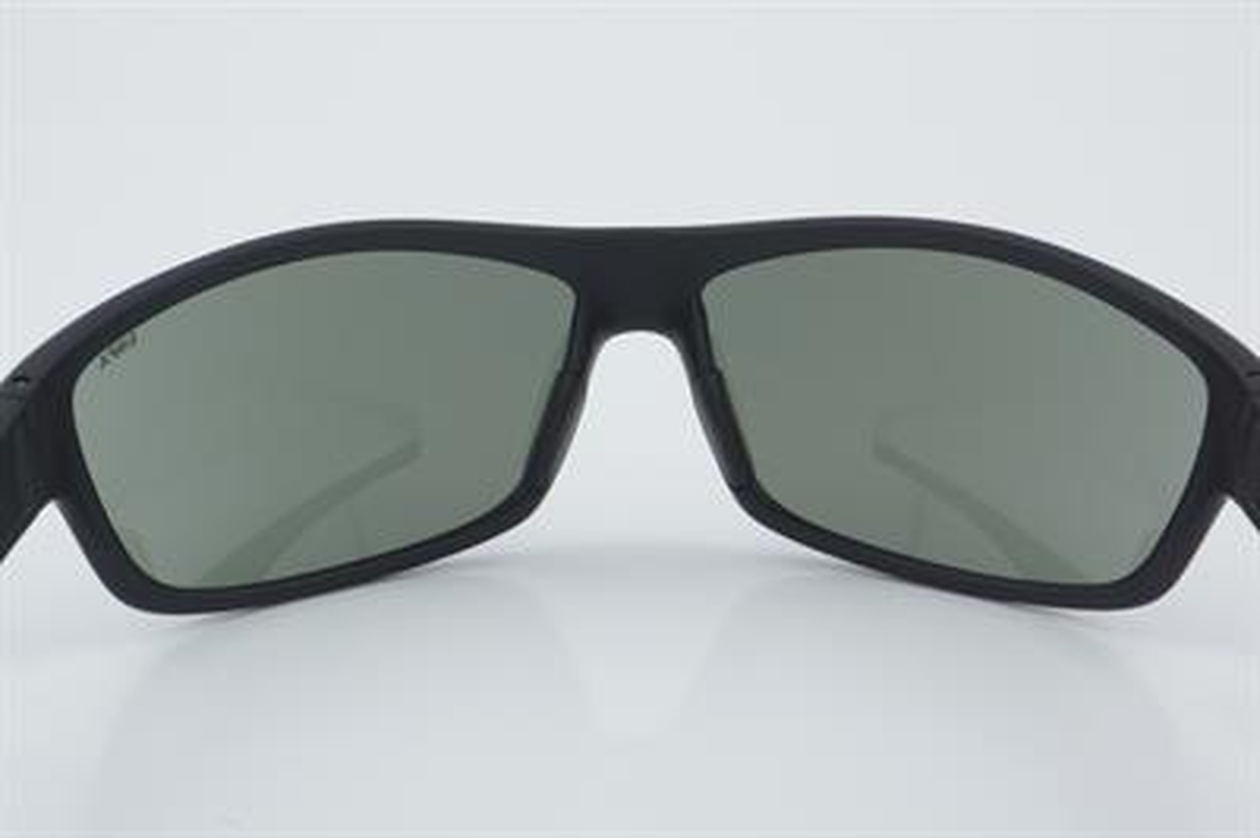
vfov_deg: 20.1
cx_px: 630
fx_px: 2360
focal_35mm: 68
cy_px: 419
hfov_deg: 29.9
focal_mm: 45
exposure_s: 1/4
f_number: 32
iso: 100
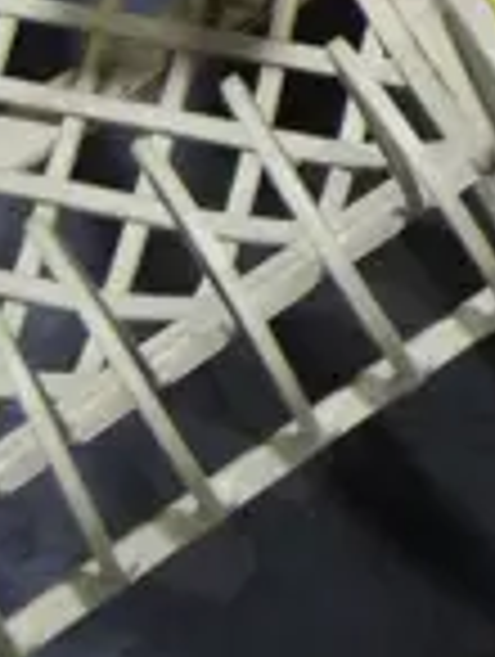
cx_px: 1485
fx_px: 3726
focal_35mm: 196
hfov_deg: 6.8
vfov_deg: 8.6
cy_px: -1246
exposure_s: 1/60
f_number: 3.5
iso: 200
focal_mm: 14
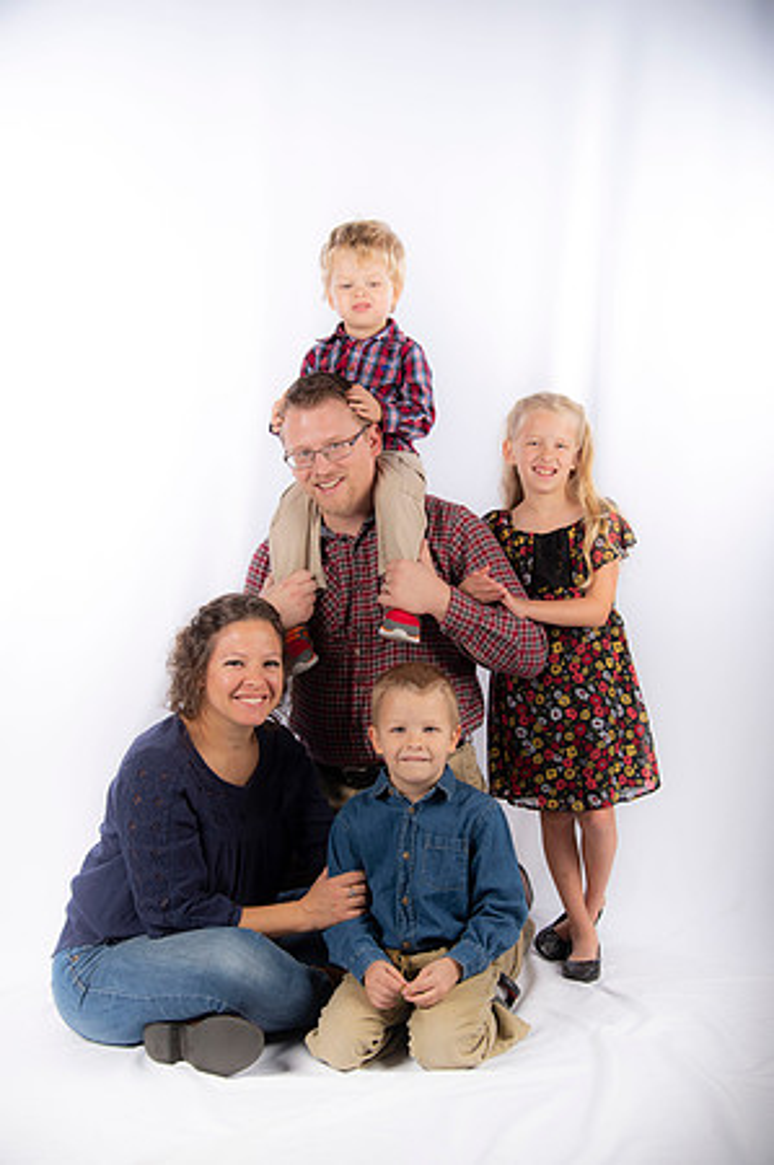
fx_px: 1487
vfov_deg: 42.8
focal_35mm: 46
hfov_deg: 29.2
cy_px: 582
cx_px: 387
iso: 100
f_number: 5.6
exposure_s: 1/200
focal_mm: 46
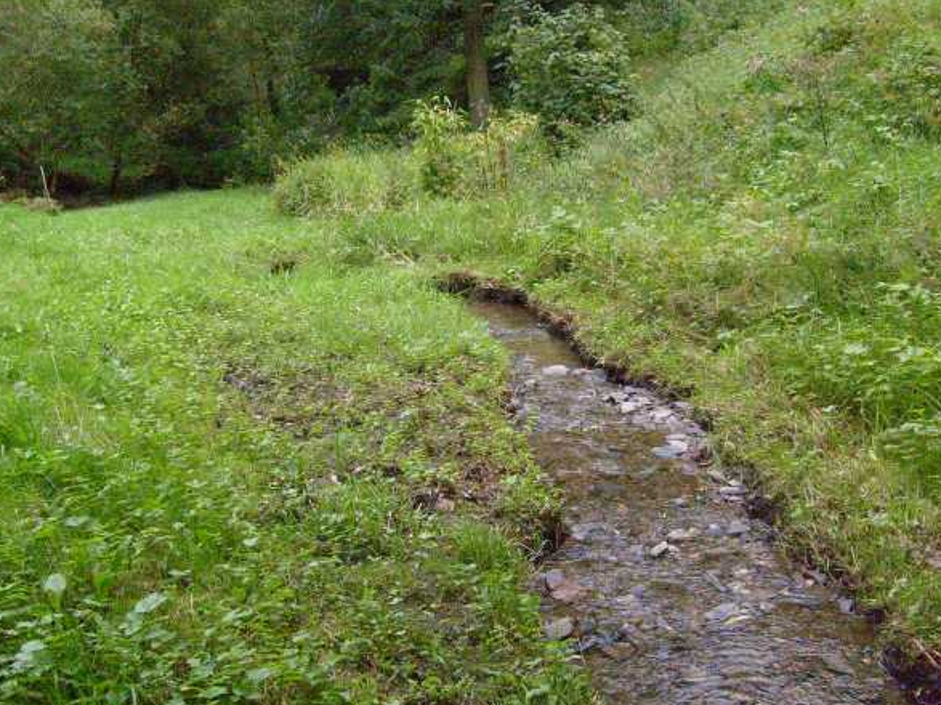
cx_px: 438
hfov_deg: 44.8
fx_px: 1141
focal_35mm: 42
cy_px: 394
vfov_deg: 34.3
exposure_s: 1/250
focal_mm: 5.8
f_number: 7.1
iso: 400
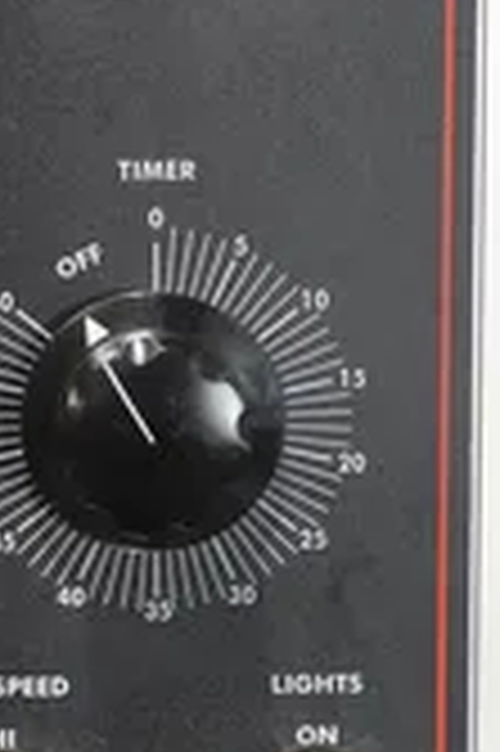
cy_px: 297
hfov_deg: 14.2
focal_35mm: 96
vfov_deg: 21.2
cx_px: 191
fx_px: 2004
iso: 1250
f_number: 3.5
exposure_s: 1/40
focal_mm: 14.69
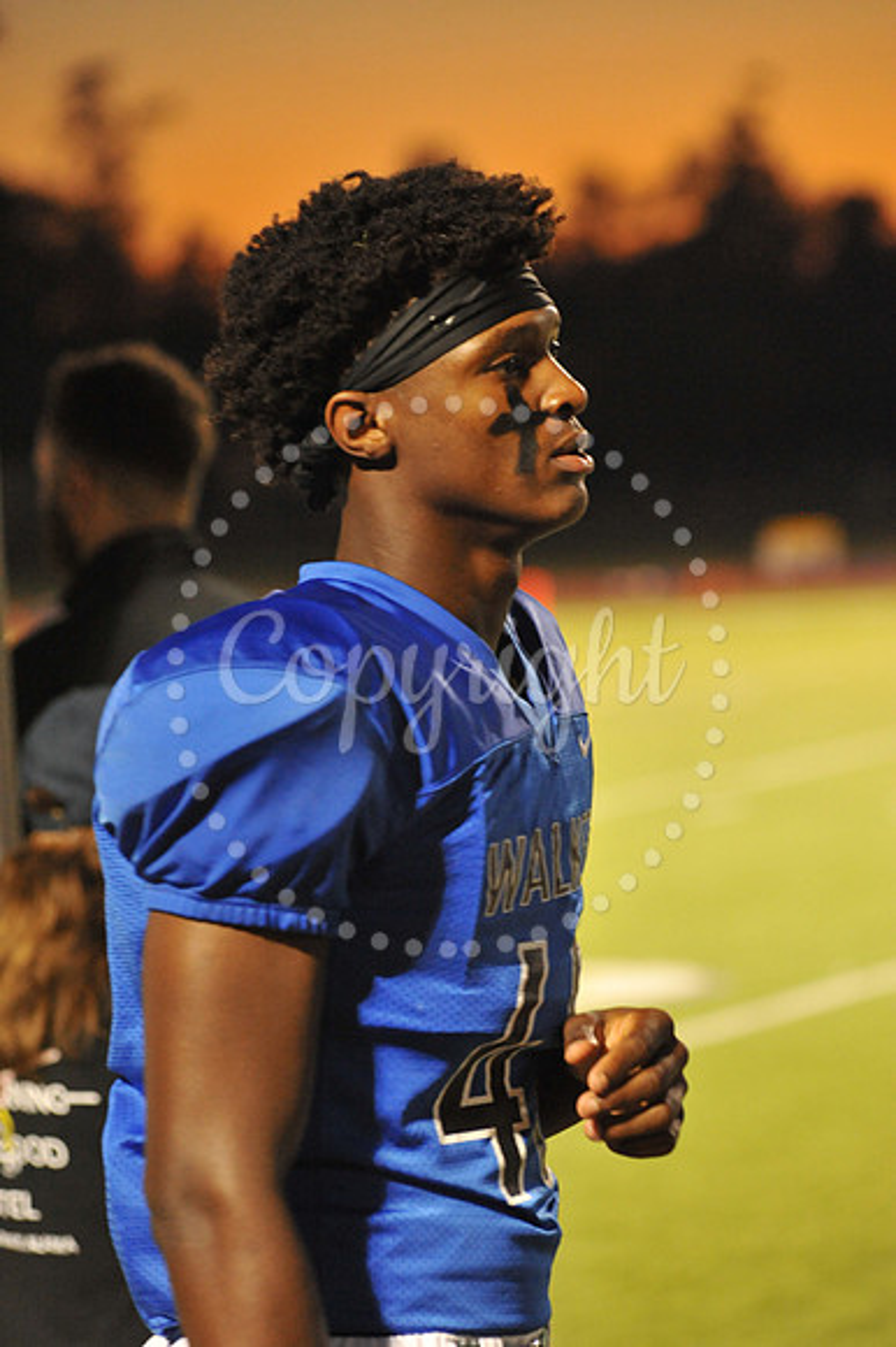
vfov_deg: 13.3
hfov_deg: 8.8
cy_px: 674
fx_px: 5793
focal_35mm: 155
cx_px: 448
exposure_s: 1/125
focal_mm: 155
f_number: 5.6
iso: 5000
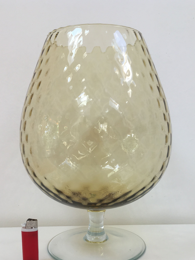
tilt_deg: -6.7
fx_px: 285
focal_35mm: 38
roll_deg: +1.6
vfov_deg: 48.6
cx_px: 93
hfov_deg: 37.7
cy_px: 158
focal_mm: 4.15
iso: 32
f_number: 2.2
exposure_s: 1/100
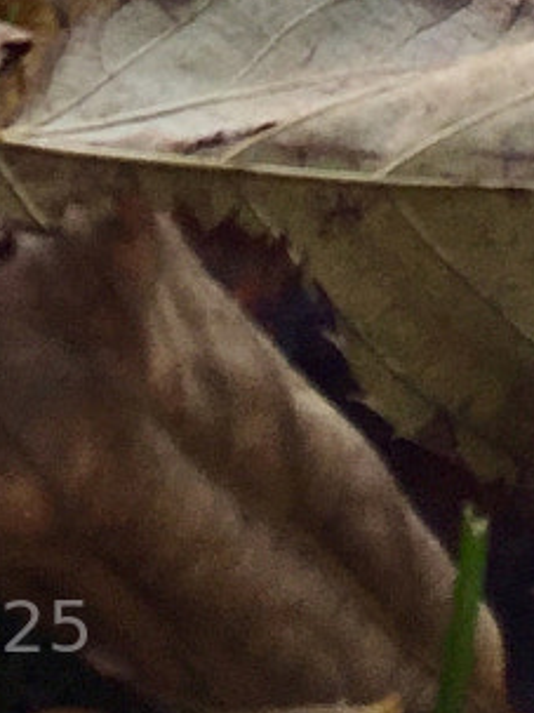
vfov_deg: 10.7
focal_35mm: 153
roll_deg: -11.0
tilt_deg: -5.4
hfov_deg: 9.7
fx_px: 3149
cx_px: 271
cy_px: -1071
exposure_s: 1/314
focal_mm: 4.15
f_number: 2.2
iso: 32
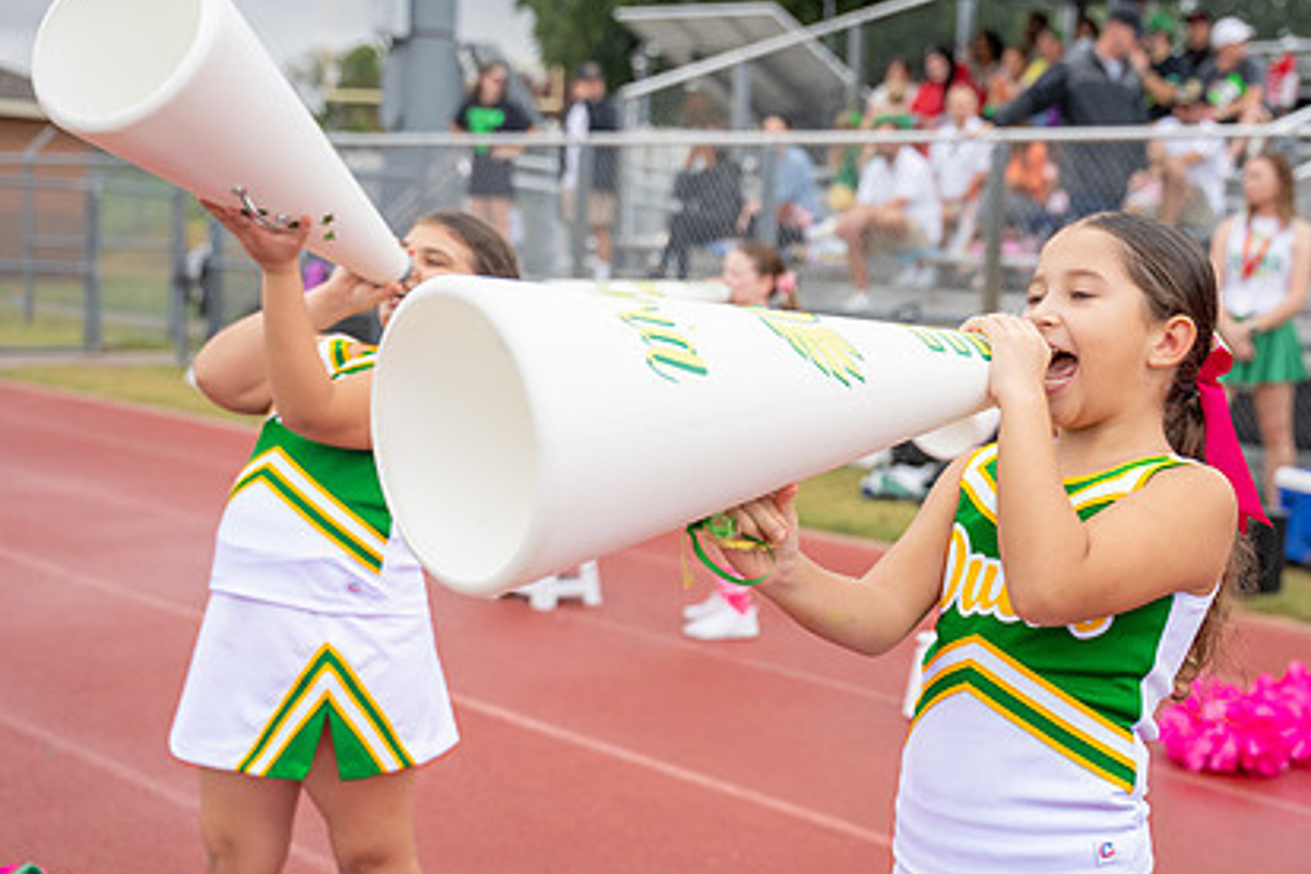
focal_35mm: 63
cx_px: 739
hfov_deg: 31.9
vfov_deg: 21.6
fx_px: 2294
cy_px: 459
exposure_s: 1/1250
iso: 320
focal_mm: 42
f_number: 2.8
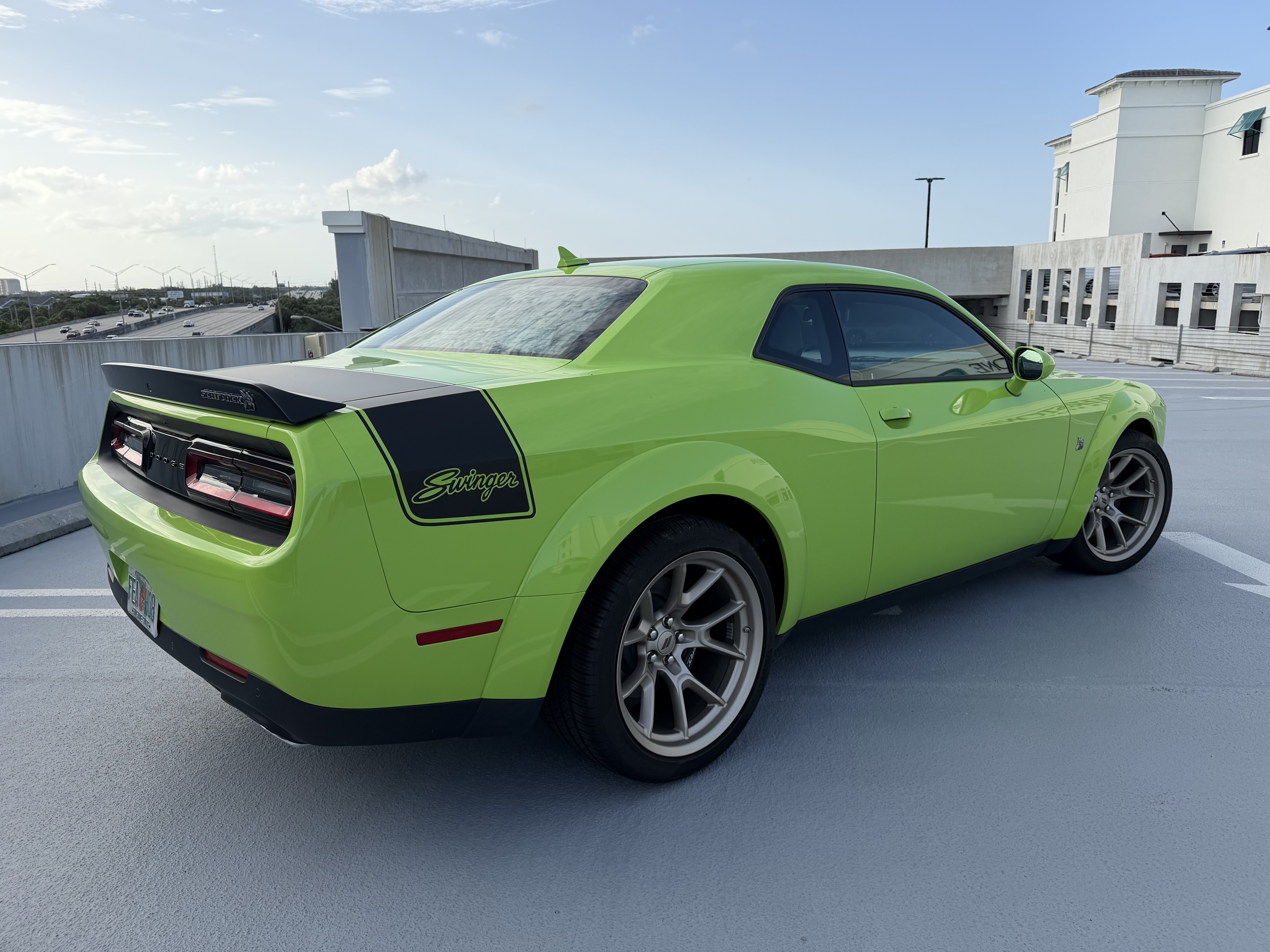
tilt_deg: -11.5
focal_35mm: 24
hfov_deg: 71.6
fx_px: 881
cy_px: 476
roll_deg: +1.5
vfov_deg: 56.8
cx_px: 635
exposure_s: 1/2611
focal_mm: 6.76
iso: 80
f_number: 1.78
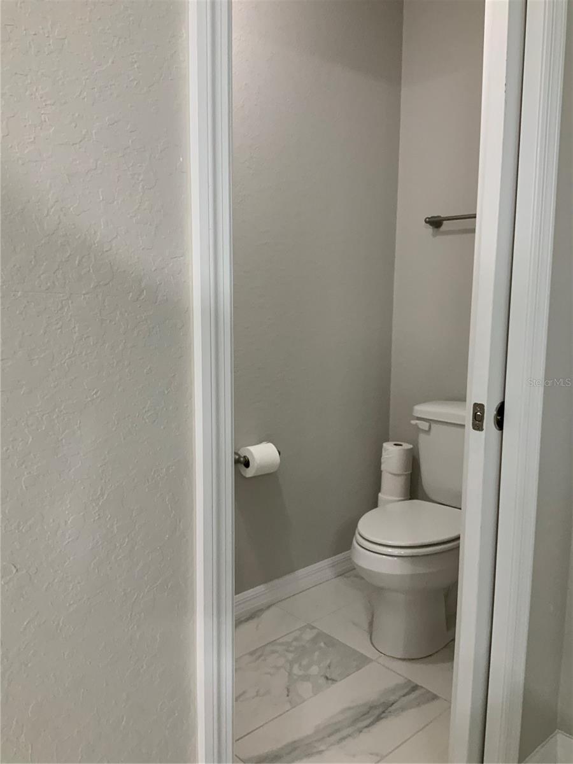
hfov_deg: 48.2
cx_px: 286
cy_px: 382
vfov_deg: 61.7
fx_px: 640
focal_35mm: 29
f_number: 1.8
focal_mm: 3
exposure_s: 1/60
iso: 160
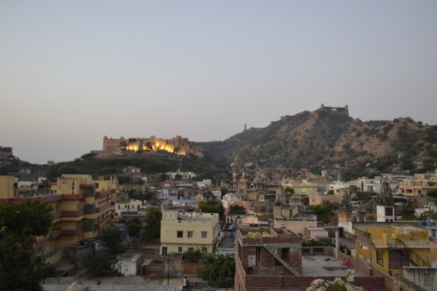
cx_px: 218
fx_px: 328
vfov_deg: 47.9
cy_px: 146
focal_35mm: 27
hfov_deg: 67.4
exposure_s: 1/60
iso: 1400
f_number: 3.5
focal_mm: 18
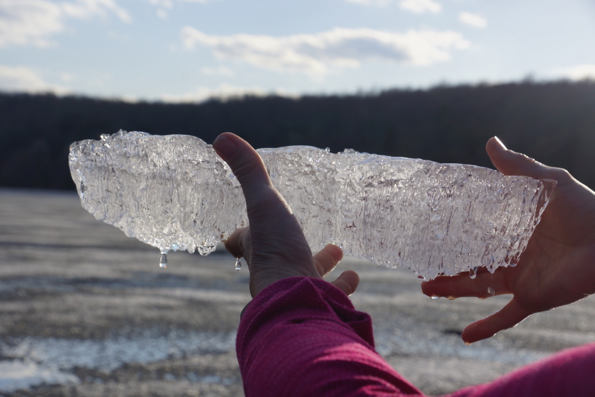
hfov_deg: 27.0
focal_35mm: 75
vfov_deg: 18.2
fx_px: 1239
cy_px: 198
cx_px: 298
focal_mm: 50
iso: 100
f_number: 9
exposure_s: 1/100
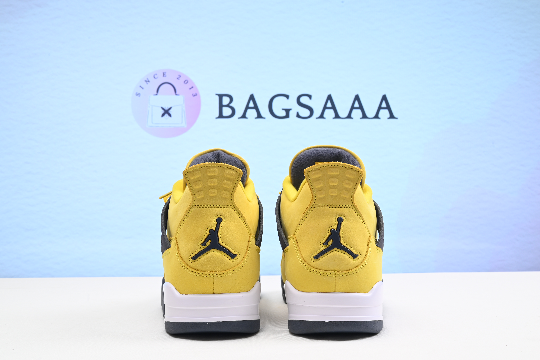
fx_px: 615
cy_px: 180
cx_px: 270
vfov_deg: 32.7
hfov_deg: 47.4
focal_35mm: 41
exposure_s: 1/2
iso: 100
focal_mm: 41
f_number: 16
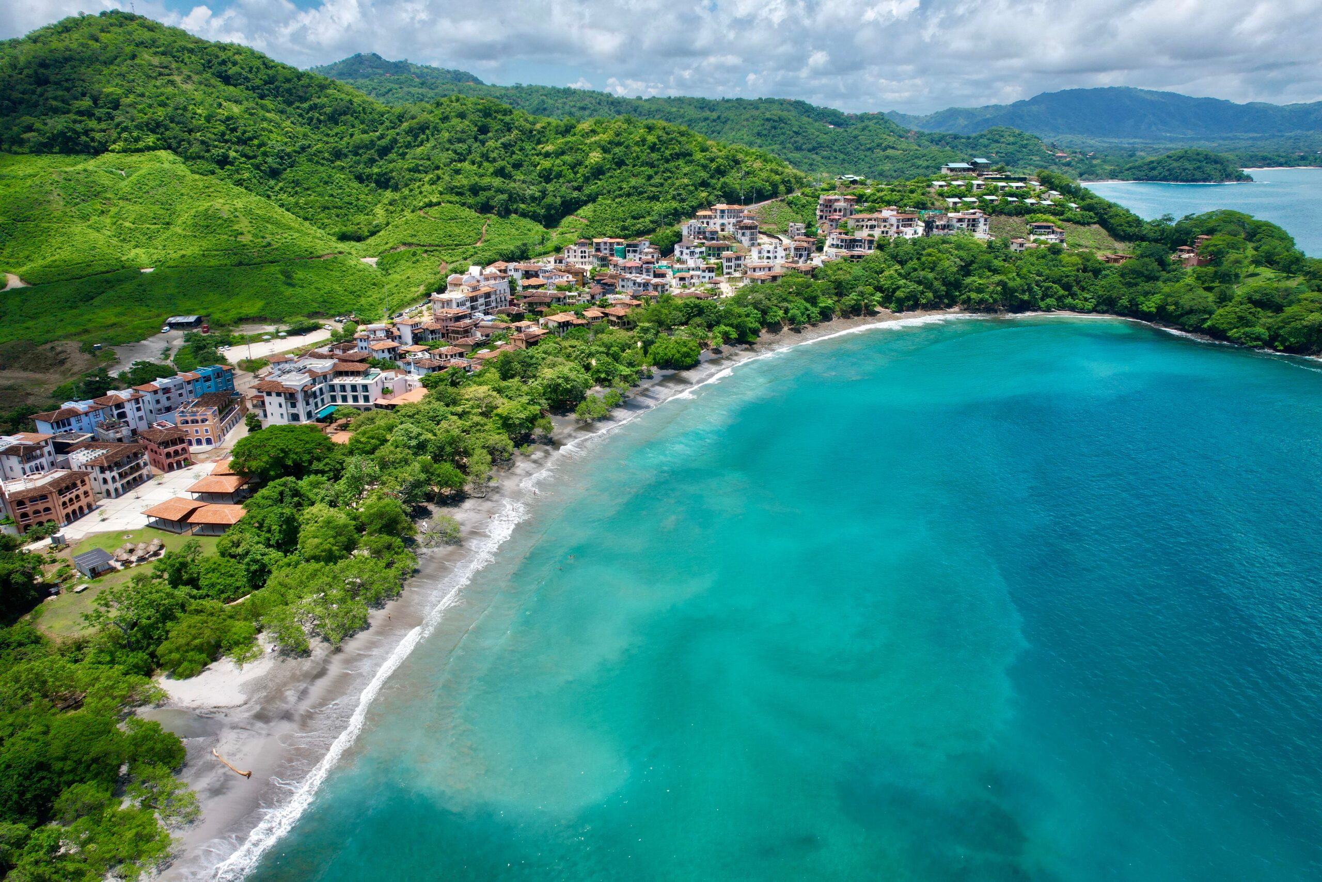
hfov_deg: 78.6
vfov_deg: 57.2
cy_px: 441
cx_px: 661
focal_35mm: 22
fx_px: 808
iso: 140
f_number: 2.8
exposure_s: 1/2000
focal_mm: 8.4
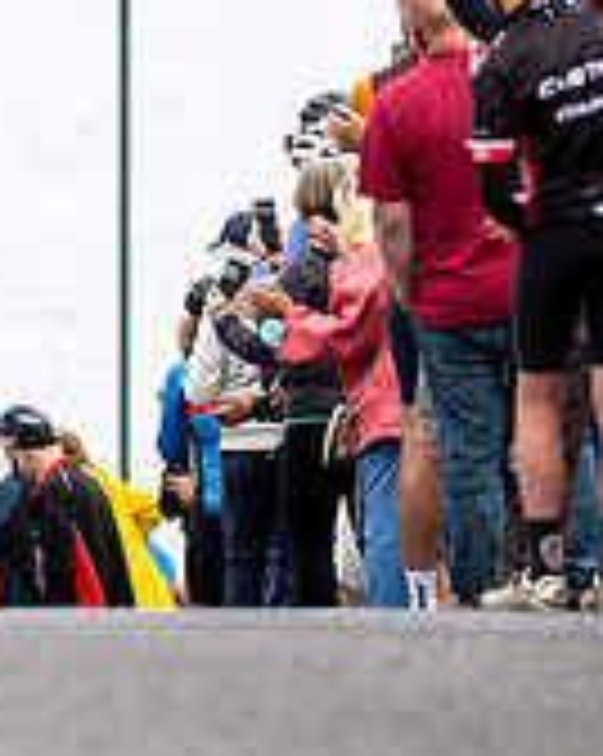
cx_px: -22
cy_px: 250
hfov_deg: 2.5
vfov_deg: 3.1
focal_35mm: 630
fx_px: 14080
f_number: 3.5
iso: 320
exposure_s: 1/1000
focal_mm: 194
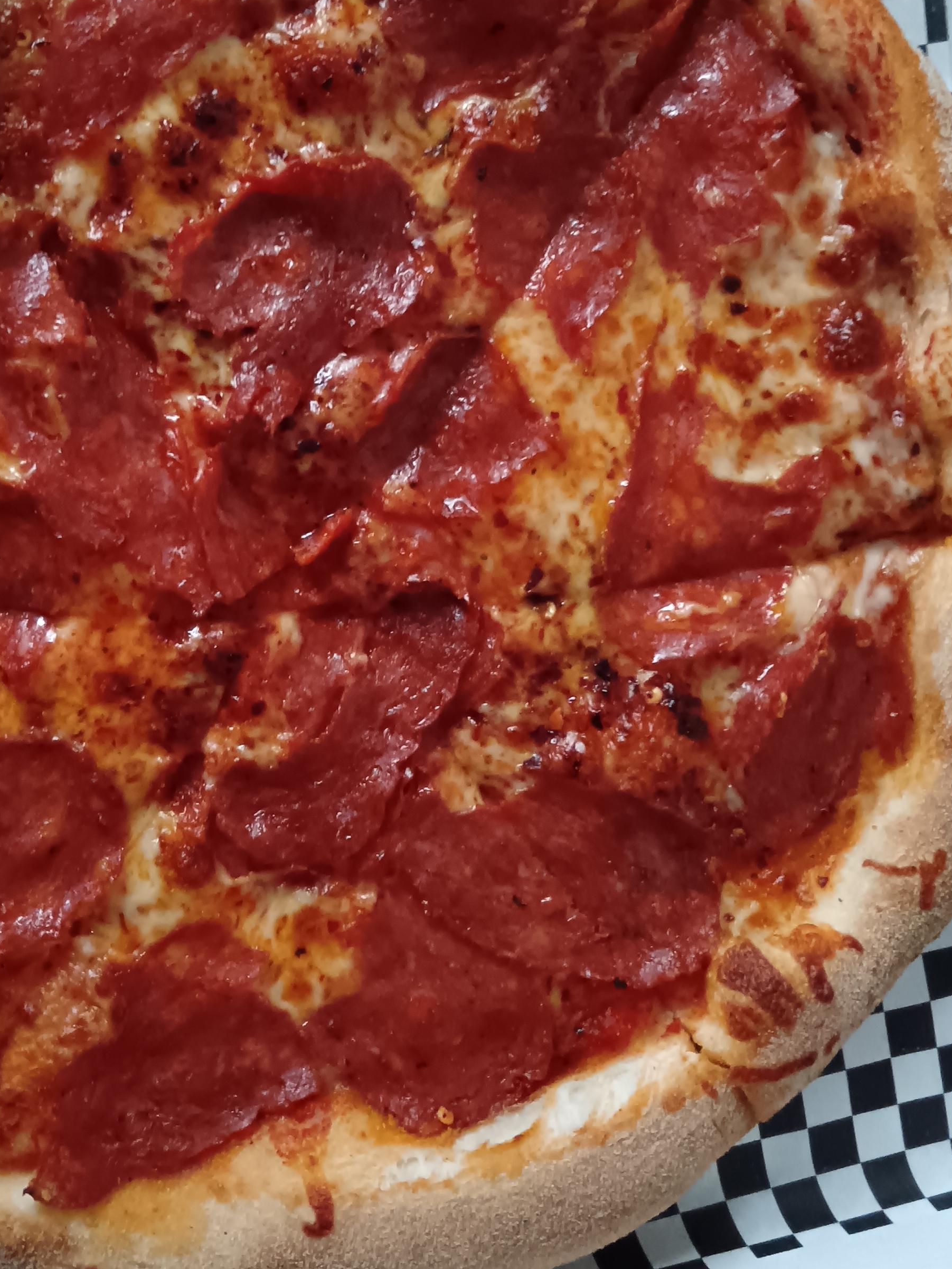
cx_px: 326
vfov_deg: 41.0
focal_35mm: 46
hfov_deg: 31.3
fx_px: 1687
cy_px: 493
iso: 5137
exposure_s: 1/25
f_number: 1.9
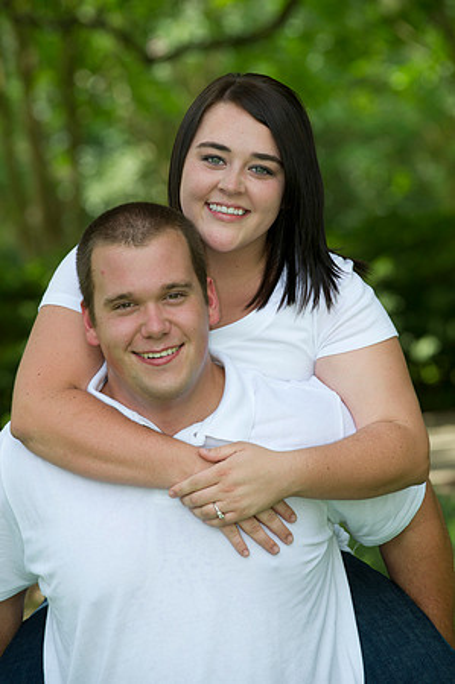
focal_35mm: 200
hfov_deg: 6.9
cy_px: 342
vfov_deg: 10.3
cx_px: 228
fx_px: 3800
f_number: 5.6
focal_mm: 200
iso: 400
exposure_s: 1/200
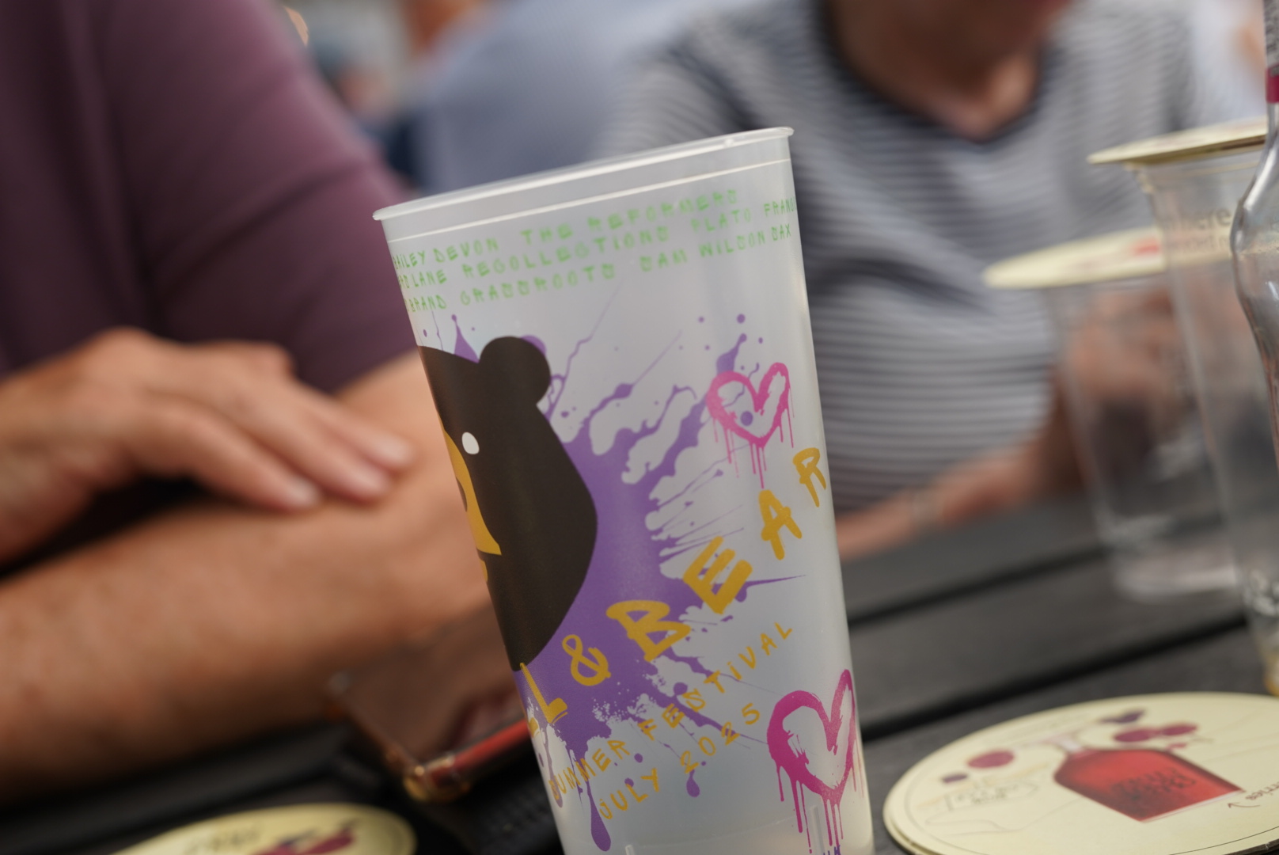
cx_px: 640
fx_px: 1778
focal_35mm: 50
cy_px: 428
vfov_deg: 27.0
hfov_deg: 39.6
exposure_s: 1/160
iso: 250
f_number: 4
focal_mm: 50
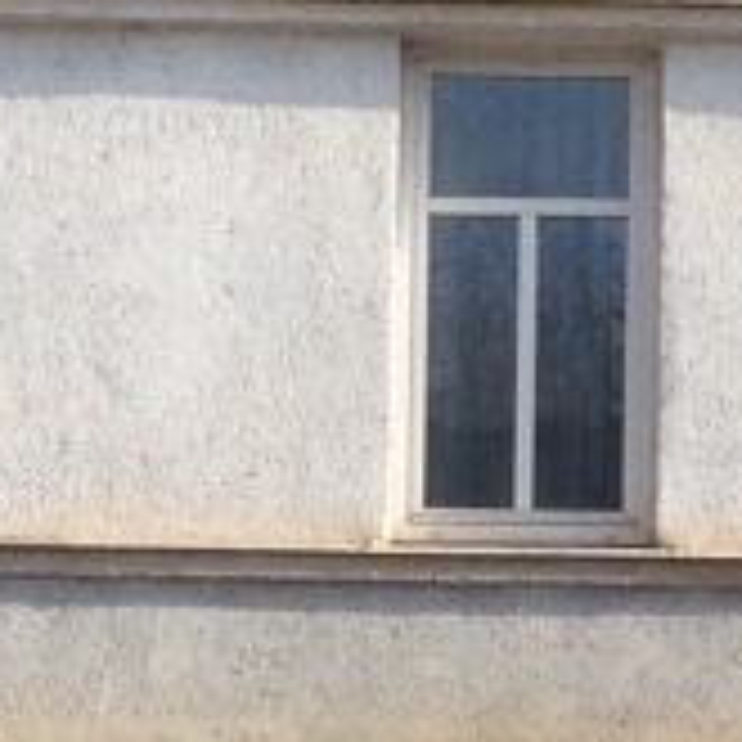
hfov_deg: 6.1
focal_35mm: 288
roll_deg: -1.4
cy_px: 841
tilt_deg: +4.4
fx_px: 6984
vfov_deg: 6.1
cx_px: 450
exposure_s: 1/1205
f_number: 2.4
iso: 50
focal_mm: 4.12
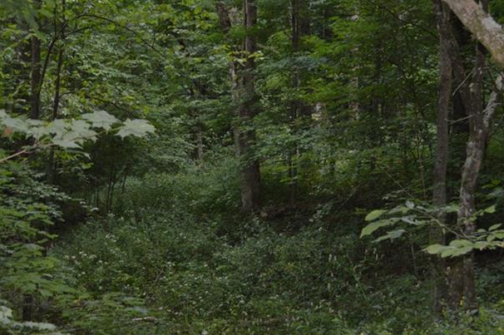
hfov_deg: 26.7
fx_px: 1063
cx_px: 254
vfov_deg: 17.9
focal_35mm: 76
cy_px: 110
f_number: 4.5
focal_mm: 30
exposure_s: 1/60
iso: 500
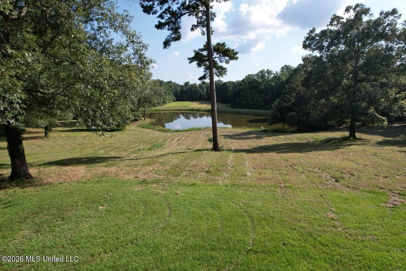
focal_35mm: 22
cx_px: 203
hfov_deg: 78.6
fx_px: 248
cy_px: 136
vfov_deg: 57.2
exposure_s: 1/1600
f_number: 2.8
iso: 110
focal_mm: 8.4
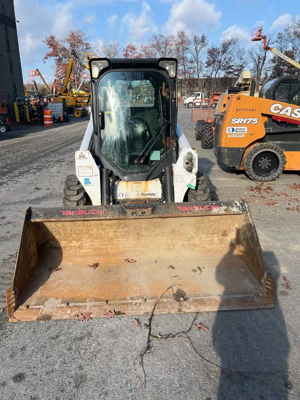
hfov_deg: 53.1
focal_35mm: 26
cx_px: 150
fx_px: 300
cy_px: 200
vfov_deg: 67.3
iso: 50
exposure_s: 1/1992
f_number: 1.6
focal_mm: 5.1
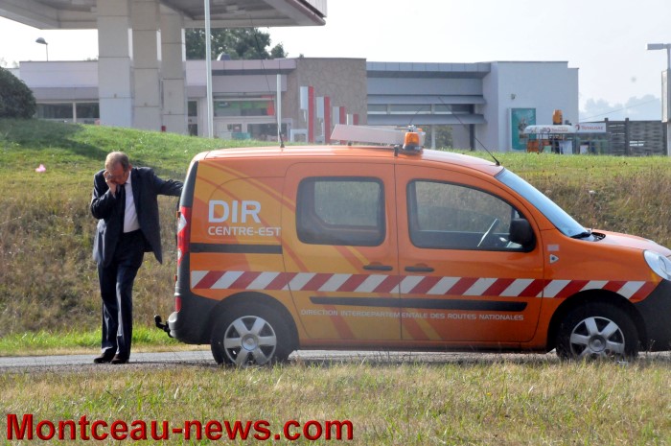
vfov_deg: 8.2
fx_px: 3128
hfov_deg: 12.2
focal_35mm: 168
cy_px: 223
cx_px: 336
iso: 3200
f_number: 18
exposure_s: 1/1250
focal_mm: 112
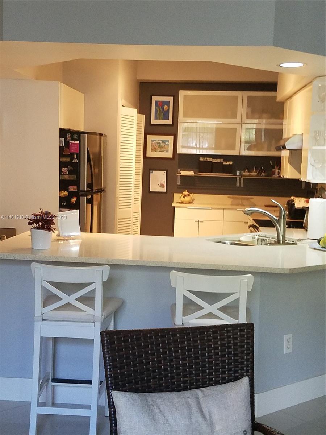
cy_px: 218
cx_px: 163
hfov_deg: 53.1
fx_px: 326
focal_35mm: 26
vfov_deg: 67.3
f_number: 1.7
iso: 250
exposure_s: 1/17
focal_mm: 4.2
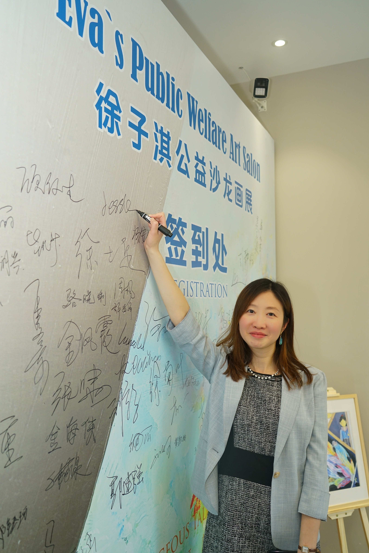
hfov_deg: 41.1
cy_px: 276
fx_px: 492
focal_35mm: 32
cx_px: 184
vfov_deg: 58.7
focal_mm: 32
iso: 800
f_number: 4
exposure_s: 1/125
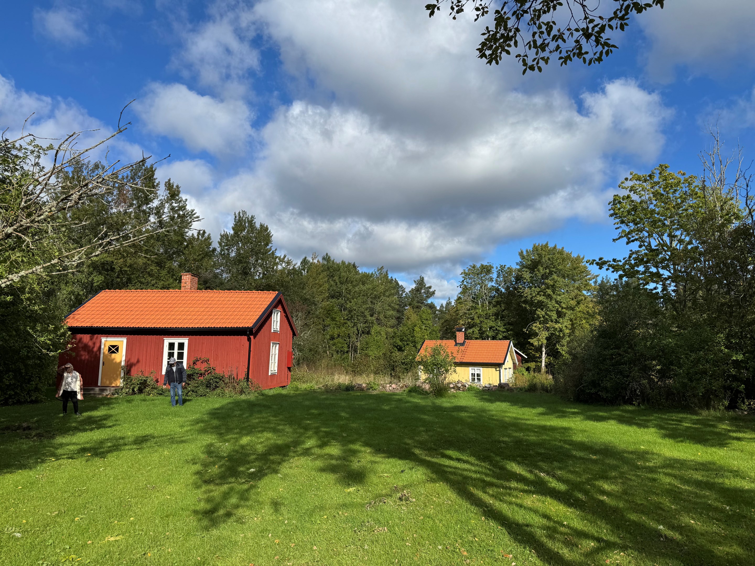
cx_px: 378
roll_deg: -0.3
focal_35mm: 24
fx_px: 523
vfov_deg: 56.8
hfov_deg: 71.6
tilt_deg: +7.7
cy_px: 283
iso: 80
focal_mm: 6.76
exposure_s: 1/4950
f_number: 1.78
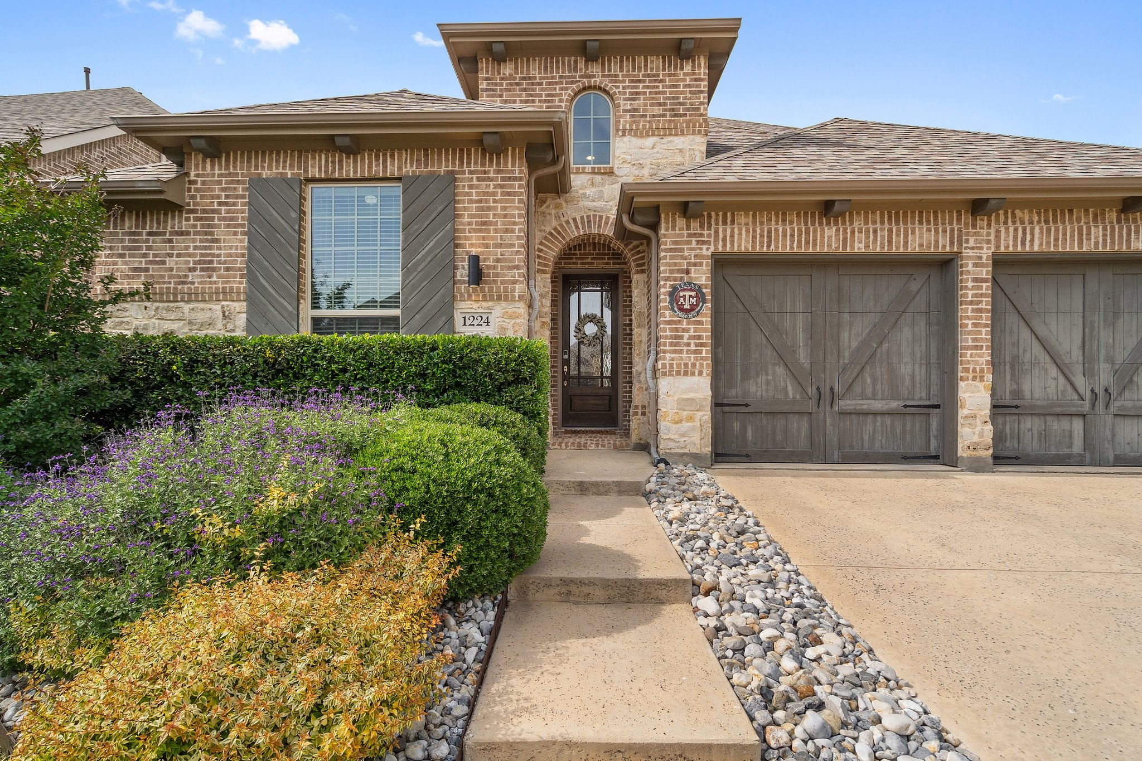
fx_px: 571
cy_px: 380
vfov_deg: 67.4
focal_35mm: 18
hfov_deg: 90.0
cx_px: 571
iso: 400
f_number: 6.3
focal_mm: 18
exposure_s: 1/1250
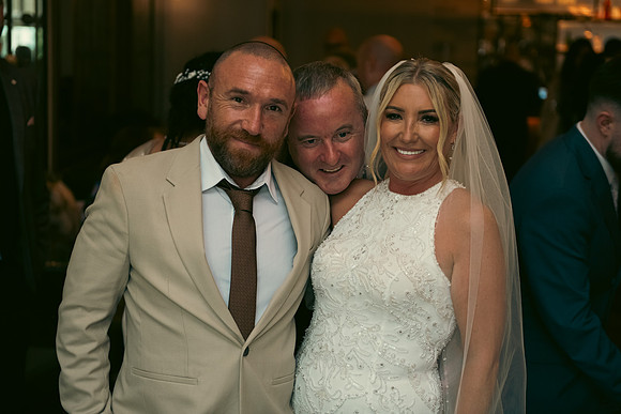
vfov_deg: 19.5
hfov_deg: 28.8
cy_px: 207
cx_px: 310
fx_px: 1208
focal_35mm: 70
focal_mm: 70
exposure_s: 1/160
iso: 800
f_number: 3.5
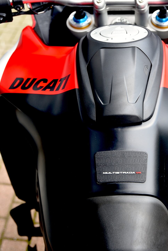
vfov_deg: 28.4
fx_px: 496
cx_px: 126
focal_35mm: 71
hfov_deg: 19.1
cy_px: 106
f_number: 4
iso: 200
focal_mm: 40
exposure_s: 1/60
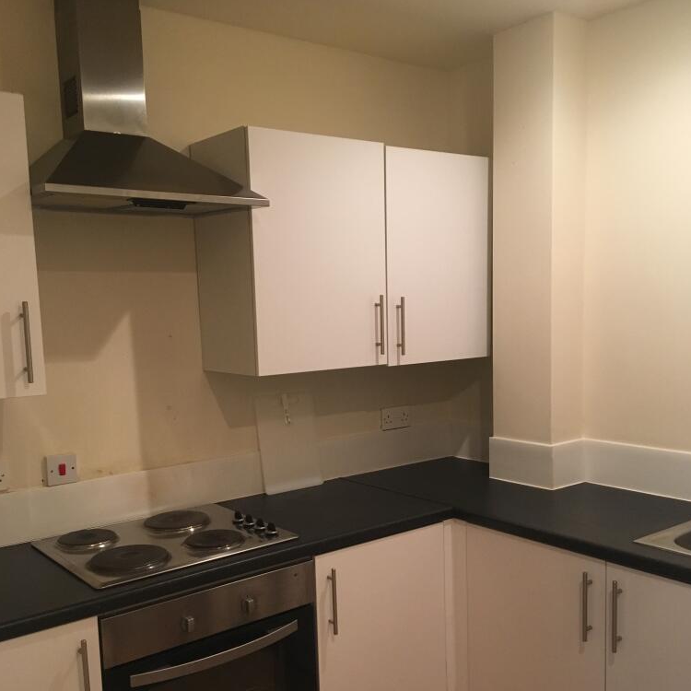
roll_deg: +1.7
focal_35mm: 35
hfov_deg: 47.2
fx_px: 790
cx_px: 349
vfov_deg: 47.0
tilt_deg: -8.8
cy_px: 411
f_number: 2.2
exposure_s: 1/33
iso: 200
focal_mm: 4.15
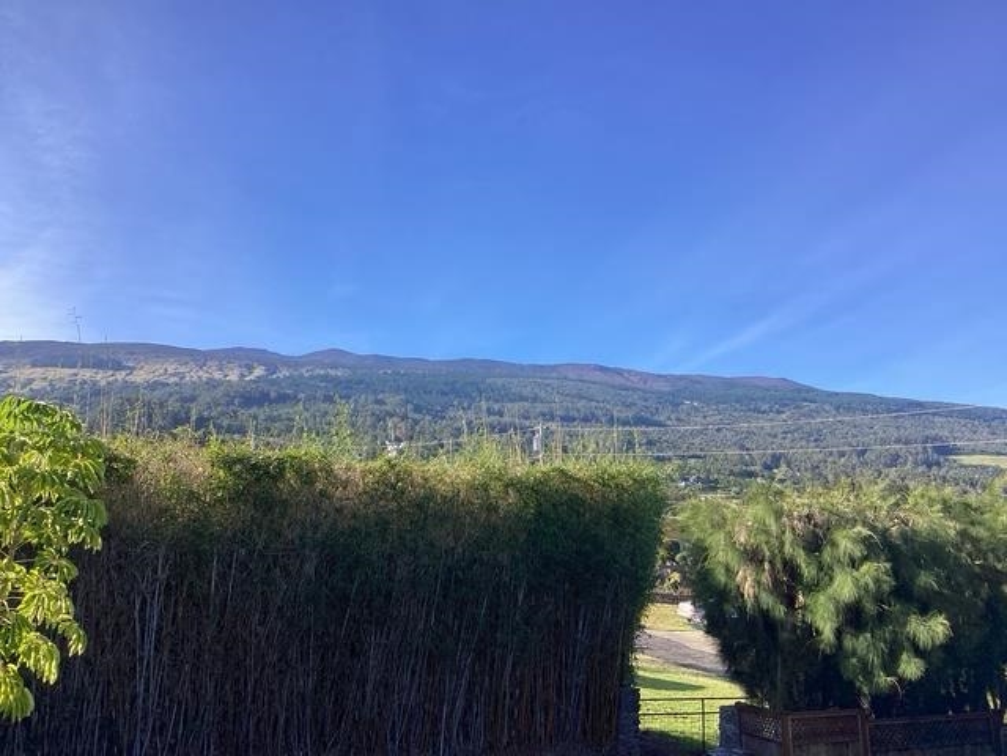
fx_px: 902
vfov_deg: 45.4
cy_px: 378
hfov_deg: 58.4
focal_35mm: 31
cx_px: 504
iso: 25
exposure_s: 1/734
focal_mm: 3.3
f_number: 2.4
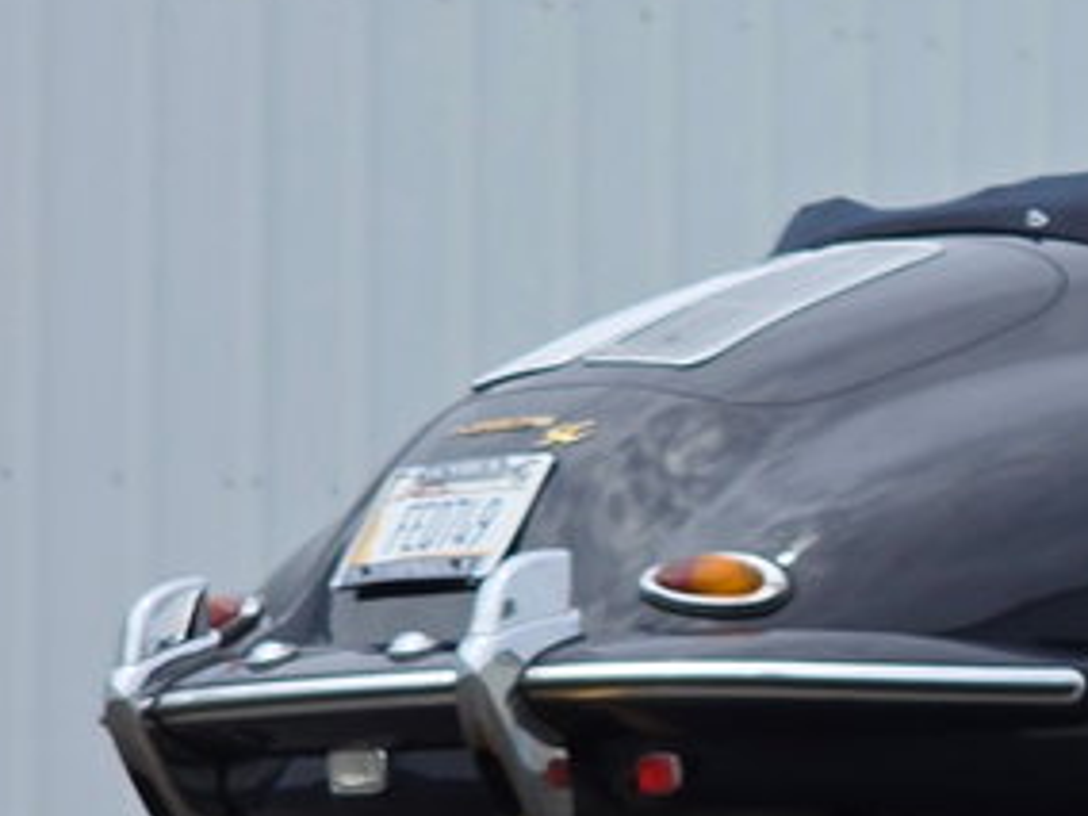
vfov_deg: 6.0
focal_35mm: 249
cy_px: 617
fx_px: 7826
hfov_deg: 7.8
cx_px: 1621
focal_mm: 7.9
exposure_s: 1/2517
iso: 50
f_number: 2.4
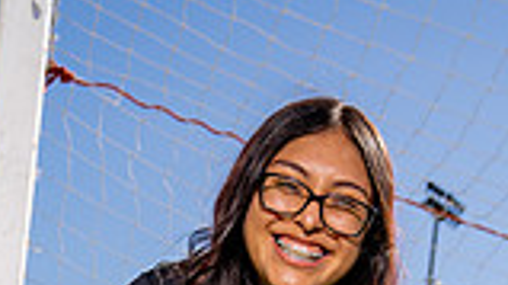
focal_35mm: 89
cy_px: 692
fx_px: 1197
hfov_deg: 24.0
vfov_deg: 11.2
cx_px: 256
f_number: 4.5
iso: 100
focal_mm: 30
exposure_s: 1/1000
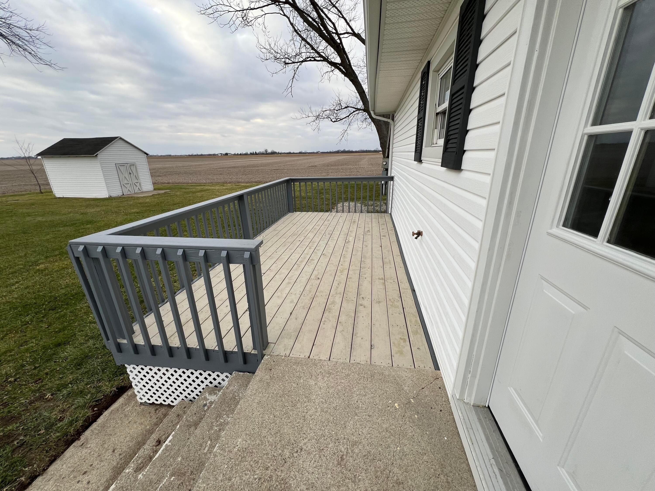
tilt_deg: -19.3
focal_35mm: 13
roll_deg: +2.8
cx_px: 328
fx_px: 246
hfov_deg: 106.2
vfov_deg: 89.9
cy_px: 246
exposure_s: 1/275
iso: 32
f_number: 1.8
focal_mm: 1.57
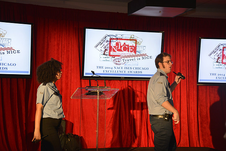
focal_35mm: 72
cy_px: 76
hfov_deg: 28.1
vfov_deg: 18.9
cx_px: 113
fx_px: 452
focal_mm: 72
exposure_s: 1/60
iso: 800
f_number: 4.5
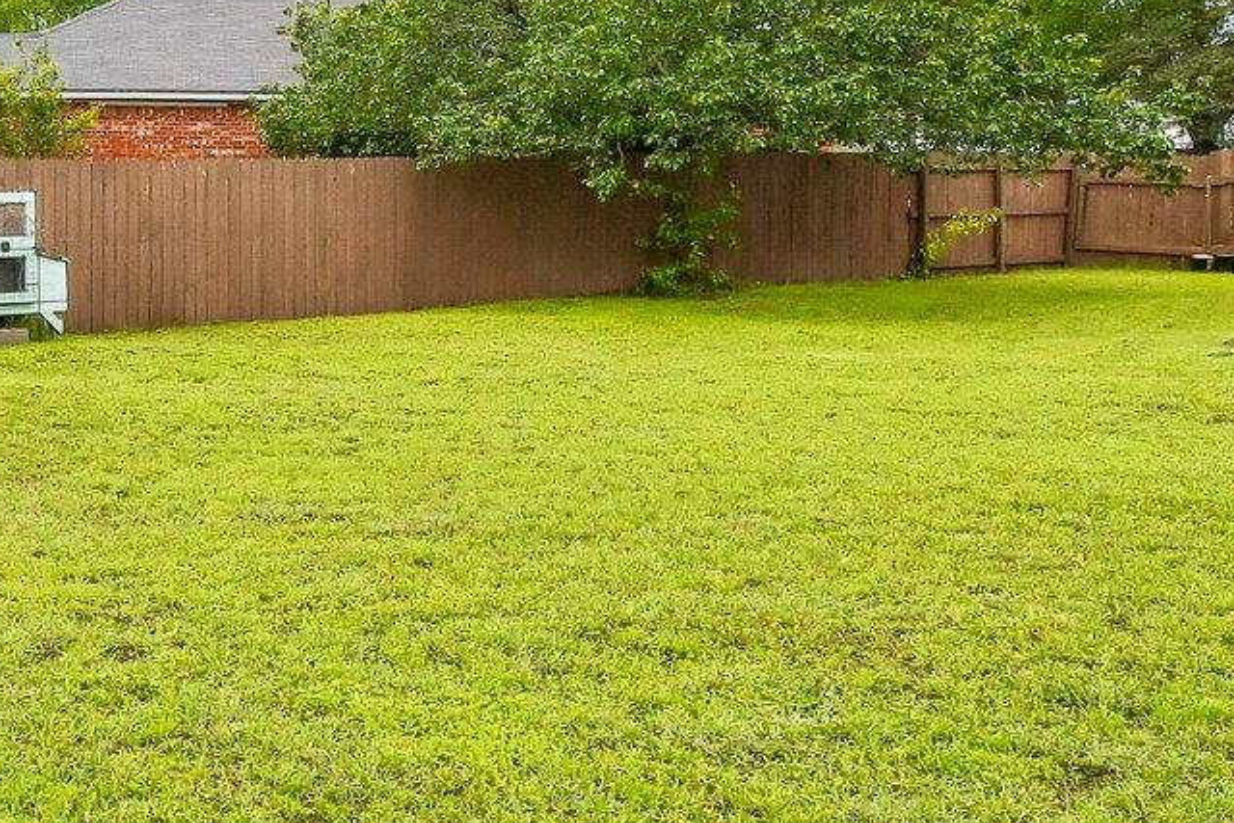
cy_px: 132
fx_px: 1646
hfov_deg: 37.3
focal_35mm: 48
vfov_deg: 27.4
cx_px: 33
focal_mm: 10
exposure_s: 1/1600
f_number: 8
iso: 400
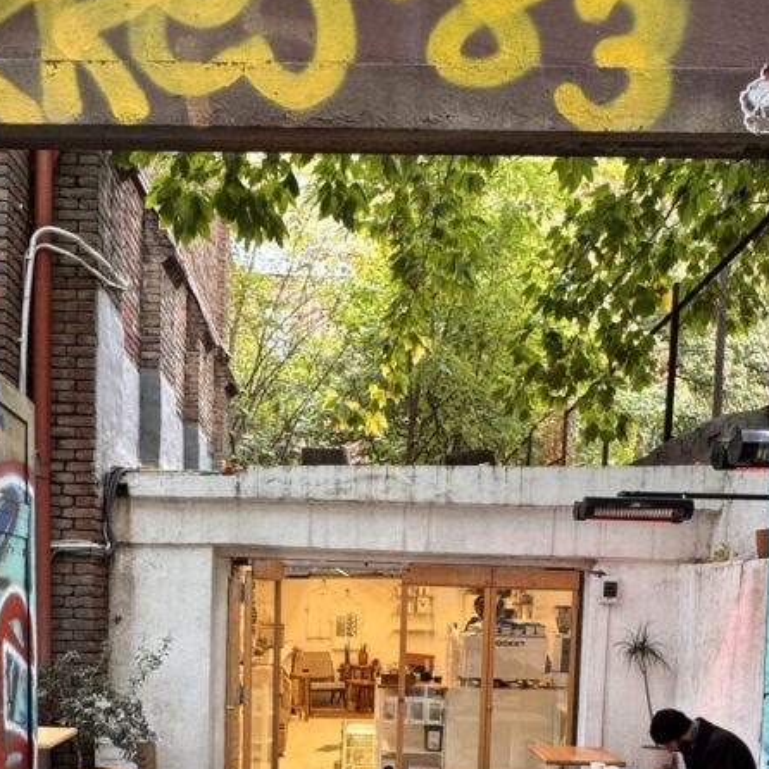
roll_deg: -2.9
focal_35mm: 37
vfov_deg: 41.9
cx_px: 341
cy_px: 668
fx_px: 930
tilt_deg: -4.5
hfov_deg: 44.9
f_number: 2.2
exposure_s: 1/99
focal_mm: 2.22
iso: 80
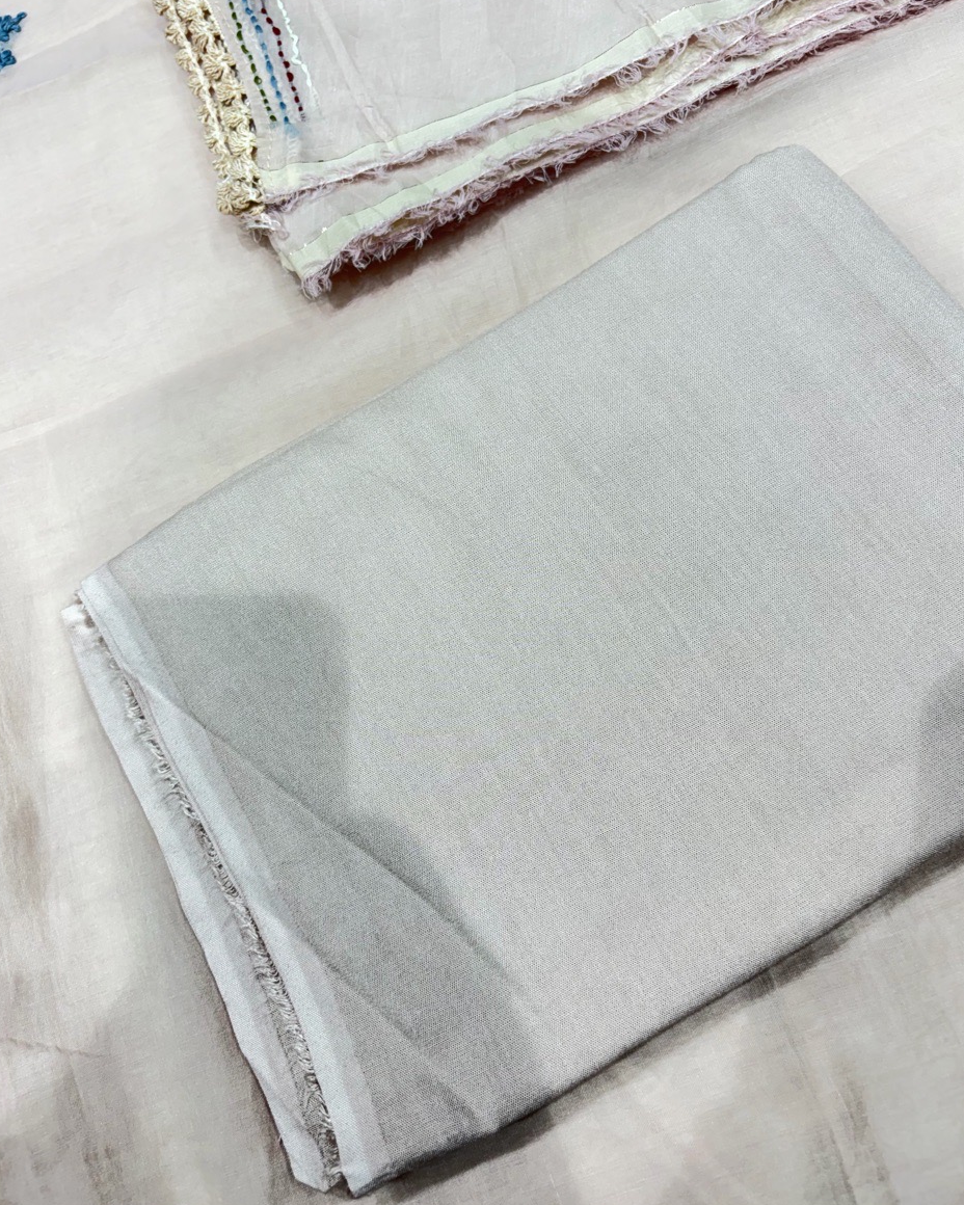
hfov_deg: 51.5
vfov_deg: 62.1
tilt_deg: -70.6
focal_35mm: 28
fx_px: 999
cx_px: 489
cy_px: 551
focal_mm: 5.96
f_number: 1.6
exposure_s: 1/100
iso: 64
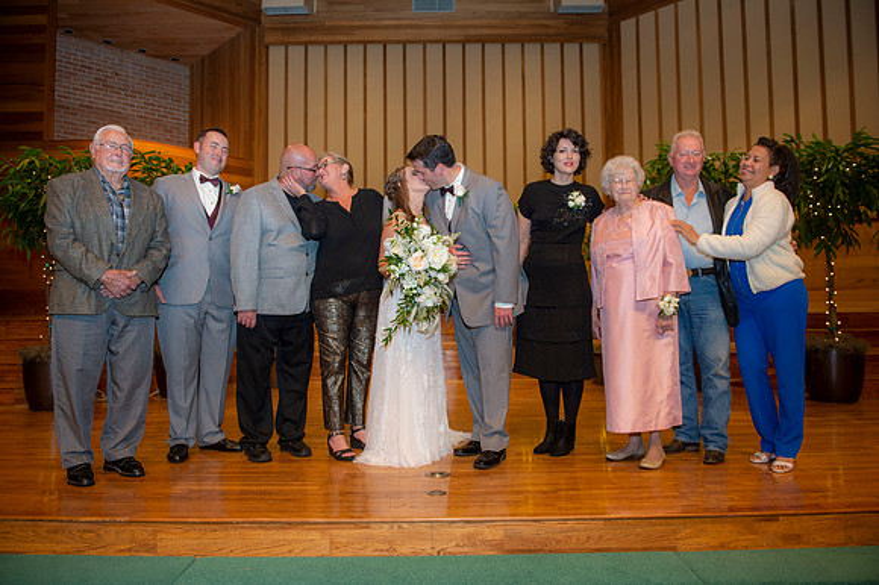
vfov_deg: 49.5
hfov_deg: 69.4
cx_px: 440
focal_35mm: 26
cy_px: 292
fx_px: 634
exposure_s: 1/200
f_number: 3.5
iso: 800
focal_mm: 26
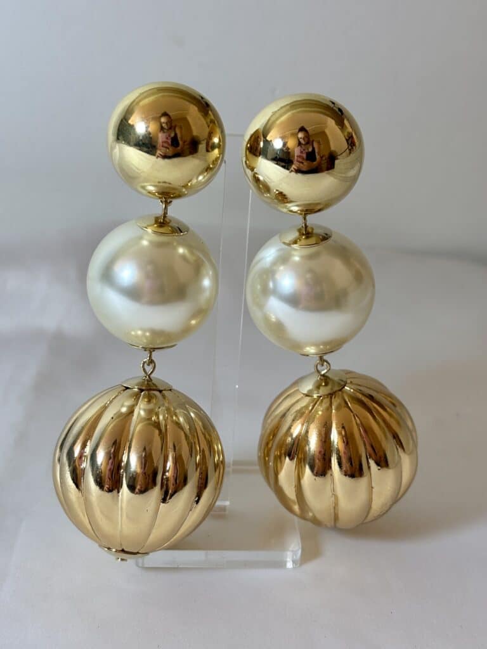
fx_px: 975
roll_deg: -2.6
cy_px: 324
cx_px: 244
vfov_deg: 36.8
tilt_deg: -26.0
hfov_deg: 28.0
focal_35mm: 52
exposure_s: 1/100
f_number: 1.6
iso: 25
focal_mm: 5.96
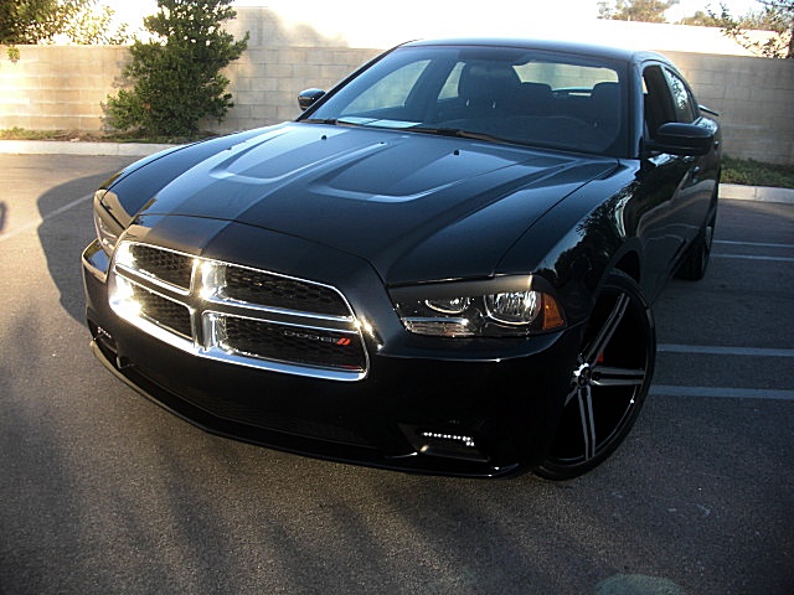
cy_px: 298
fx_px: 826
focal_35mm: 36
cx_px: 397
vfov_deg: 39.7
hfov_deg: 51.4
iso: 50
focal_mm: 6.3
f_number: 2.8
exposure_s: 1/100
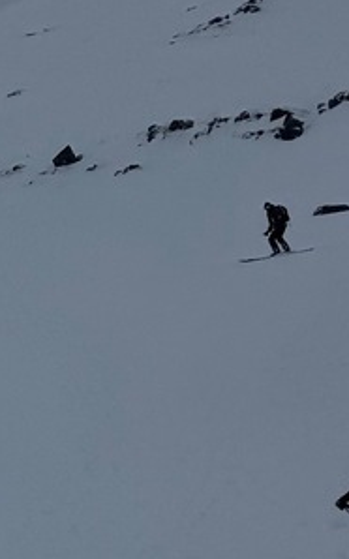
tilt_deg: +4.1
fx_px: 2453
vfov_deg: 11.8
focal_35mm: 161
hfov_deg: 7.1
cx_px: -761
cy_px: 1079
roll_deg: +0.9
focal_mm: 6.76
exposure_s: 1/7092
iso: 80
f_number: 1.78
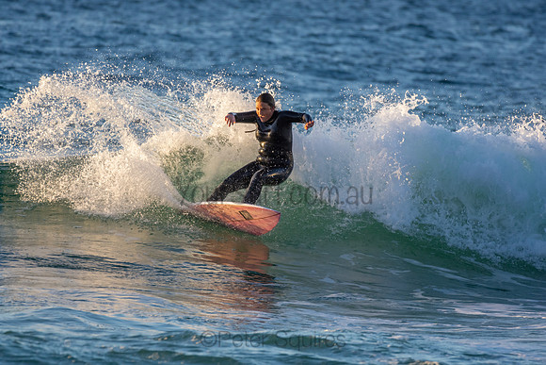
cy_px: 182
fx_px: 11377
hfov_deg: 2.7
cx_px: 273
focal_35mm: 750
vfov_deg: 1.8
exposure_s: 1/1250
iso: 720
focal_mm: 500
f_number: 5.6
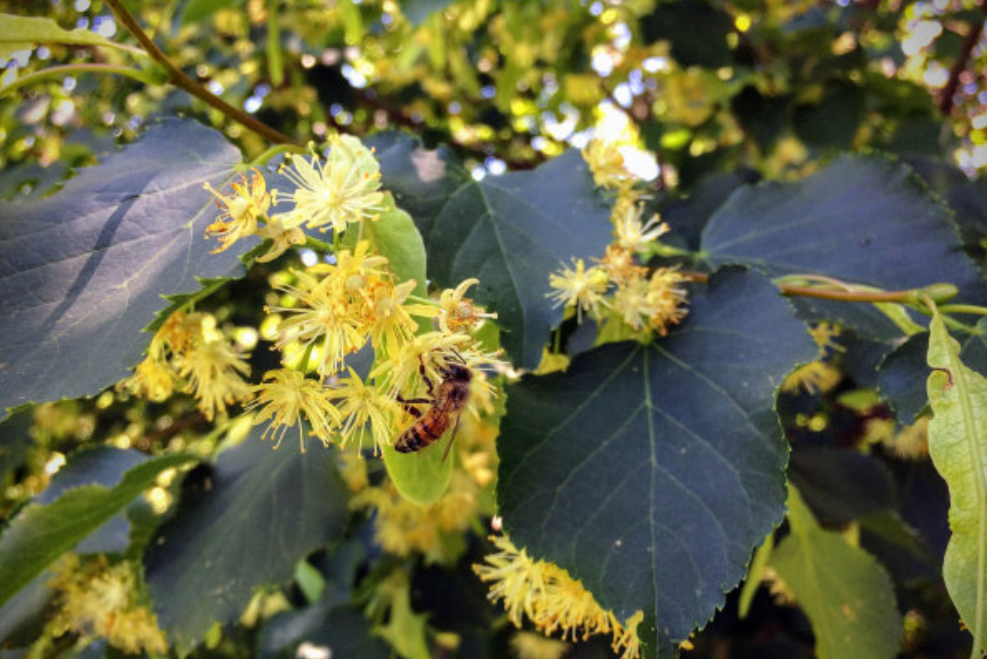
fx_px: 850
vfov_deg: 42.3
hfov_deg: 60.3
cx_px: 483
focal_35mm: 31
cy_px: 349
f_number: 2.2
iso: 64
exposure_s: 1/120
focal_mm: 4.15
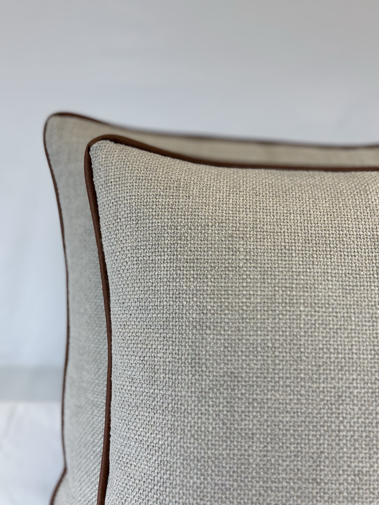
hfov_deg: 30.3
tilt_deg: -15.4
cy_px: 252
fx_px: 701
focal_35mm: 48
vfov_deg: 39.7
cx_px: 190
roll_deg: -0.9
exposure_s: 1/170
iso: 100
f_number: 1.78
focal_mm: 6.86
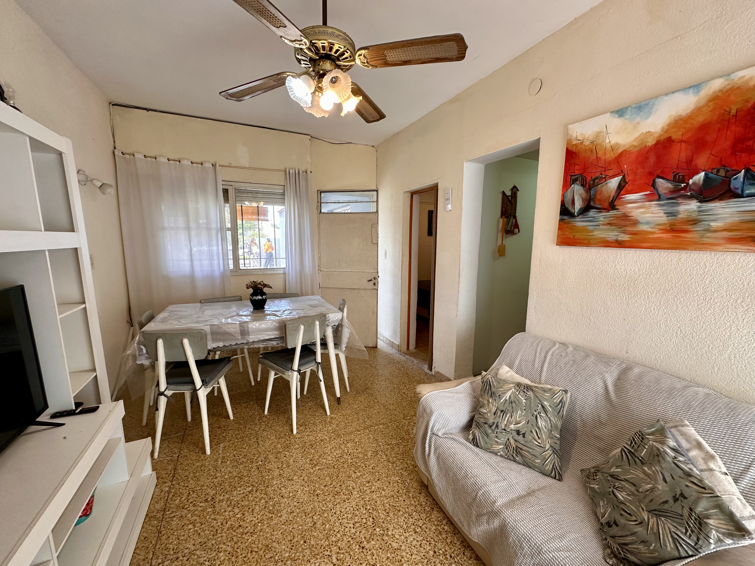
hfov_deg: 102.1
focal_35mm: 14
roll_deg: -1.1
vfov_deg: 85.7
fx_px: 305
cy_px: 283
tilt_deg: -7.9
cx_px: 378
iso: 160
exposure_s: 1/99
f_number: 2.2
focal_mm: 2.22
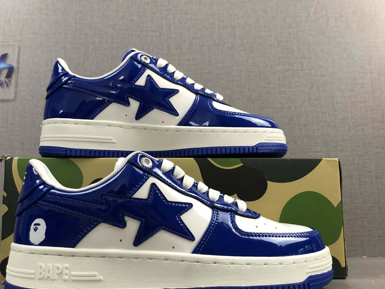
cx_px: 174
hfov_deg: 52.5
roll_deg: +0.8
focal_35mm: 35
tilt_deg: +8.6
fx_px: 389
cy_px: 164
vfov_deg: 40.6
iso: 25
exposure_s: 1/33
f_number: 1.8
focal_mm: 3.99
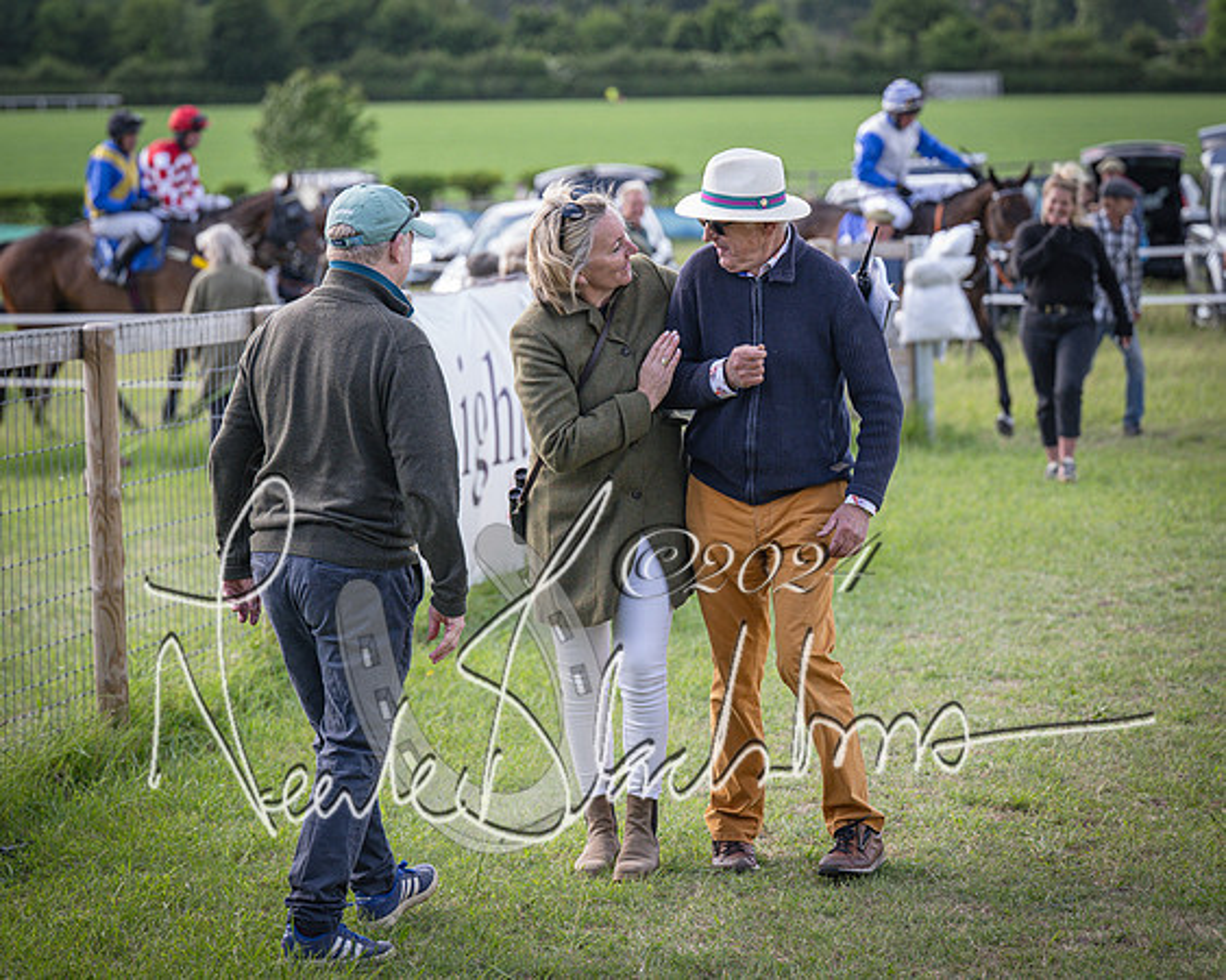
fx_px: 4123
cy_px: 476
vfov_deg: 13.6
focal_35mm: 114
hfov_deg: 16.9
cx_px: 517
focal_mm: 77
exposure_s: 1/1600
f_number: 2.8
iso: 640
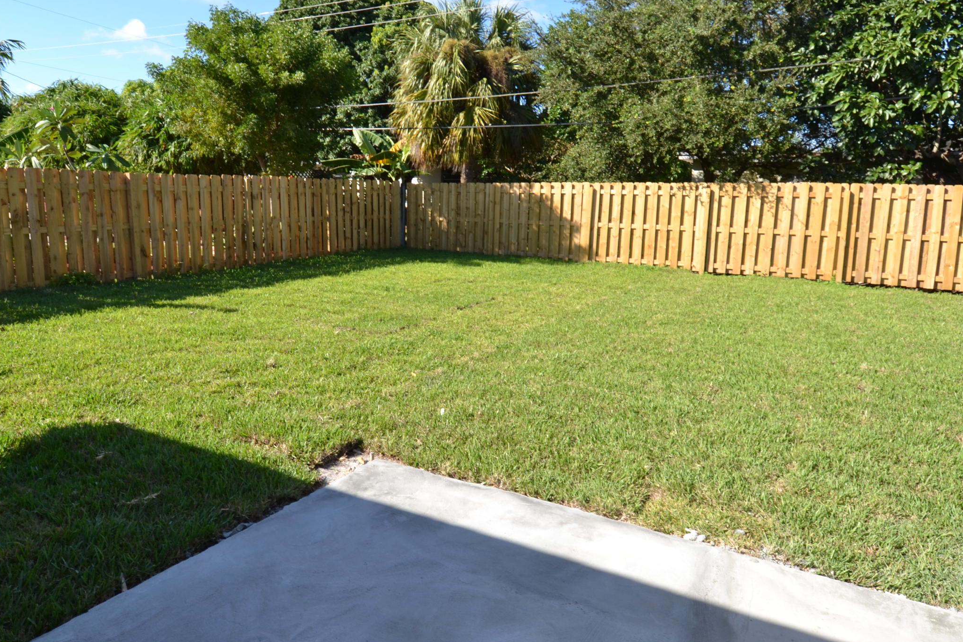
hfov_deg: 78.4
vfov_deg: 57.0
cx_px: 444
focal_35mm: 22
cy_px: 275
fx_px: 589
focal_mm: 10
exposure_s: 1/125
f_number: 7.1
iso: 100
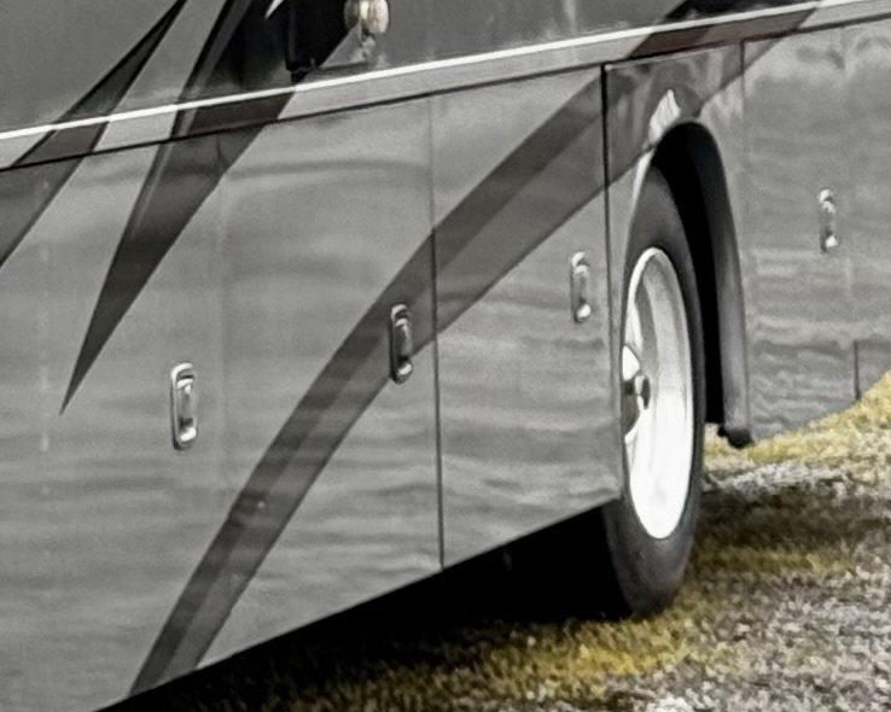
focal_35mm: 256
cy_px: -384
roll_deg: -0.1
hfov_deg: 7.1
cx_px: -1275
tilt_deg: +1.5
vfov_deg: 6.0
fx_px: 6749
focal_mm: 6.76
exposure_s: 1/220
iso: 64
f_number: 1.78
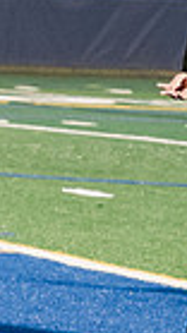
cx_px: 534
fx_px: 6509
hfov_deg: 1.6
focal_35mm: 737
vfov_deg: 2.9
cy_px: 105
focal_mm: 70
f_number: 4
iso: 2500
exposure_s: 1/250
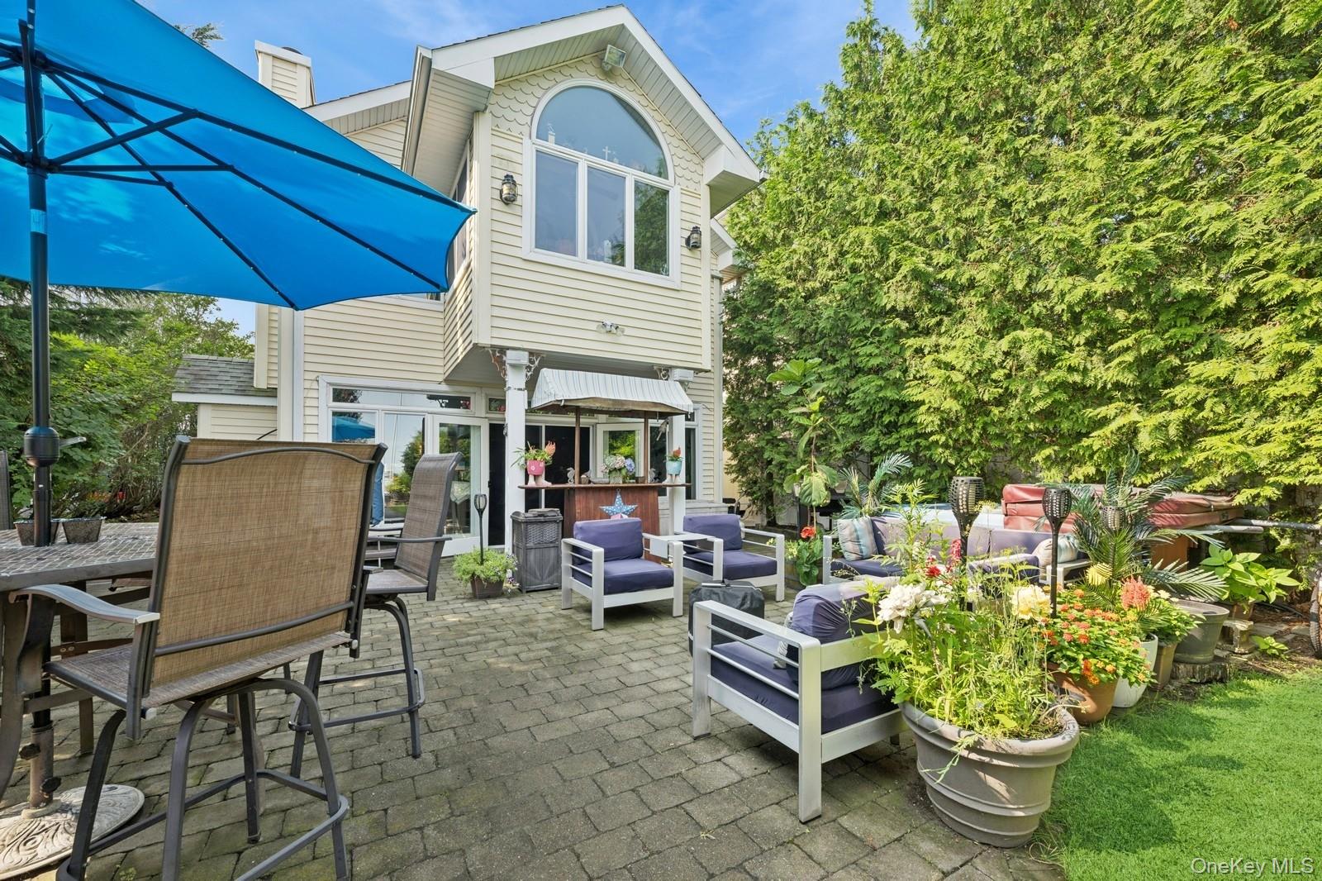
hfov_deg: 104.3
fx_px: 514
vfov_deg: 81.2
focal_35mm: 14
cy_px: 440
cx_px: 661
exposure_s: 1/30
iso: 100
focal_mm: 14
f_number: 11
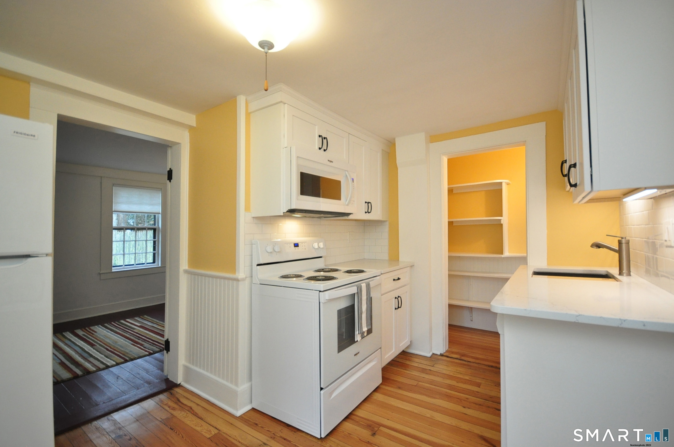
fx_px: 280
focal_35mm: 15
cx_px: 337
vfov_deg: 77.2
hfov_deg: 100.5
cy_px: 224
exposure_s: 1/100
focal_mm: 10
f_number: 4
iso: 1250
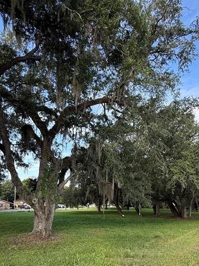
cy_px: 189
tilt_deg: +4.0
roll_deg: -2.3
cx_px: 105
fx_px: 184
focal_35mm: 24
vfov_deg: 68.3
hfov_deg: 56.8
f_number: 2.2
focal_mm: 2.22
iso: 64
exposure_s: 1/252
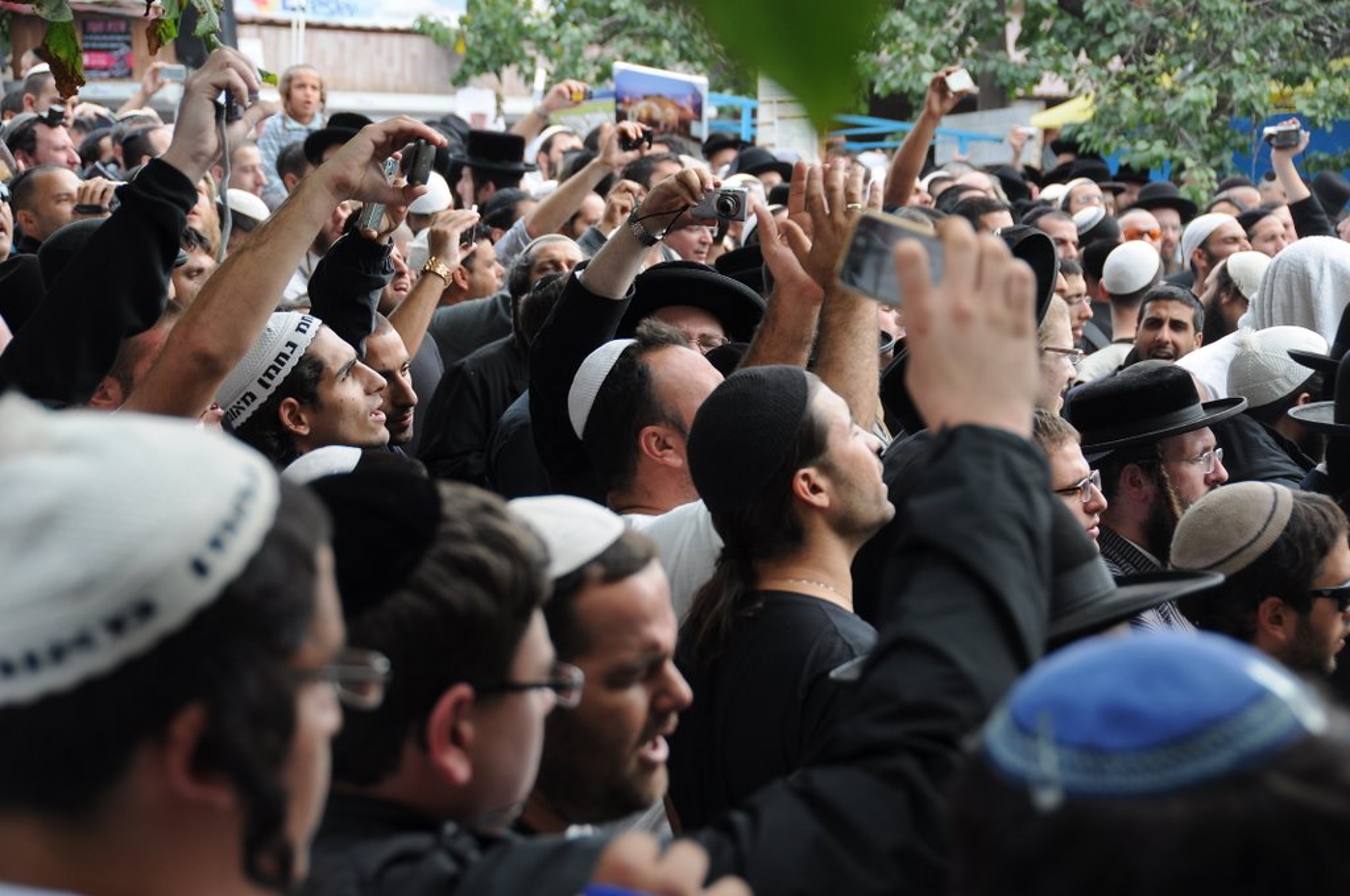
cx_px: 675
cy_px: 448
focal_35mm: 93
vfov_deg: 14.7
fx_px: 3483
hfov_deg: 21.9
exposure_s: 1/250
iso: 250
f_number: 4.8
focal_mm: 62
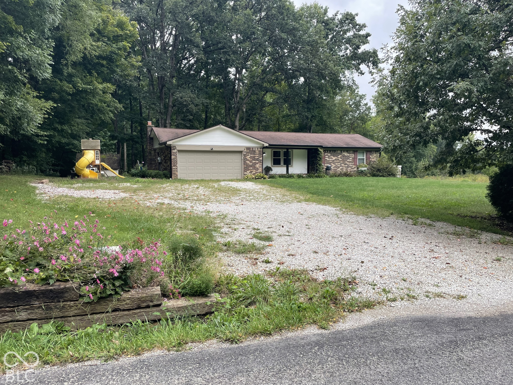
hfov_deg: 67.3
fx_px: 385
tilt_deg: -4.6
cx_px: 256
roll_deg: +0.2
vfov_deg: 53.1
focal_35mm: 26
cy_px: 192
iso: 32
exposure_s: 1/561
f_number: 1.6
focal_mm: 4.2
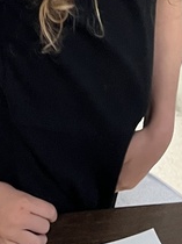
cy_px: -36
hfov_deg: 11.6
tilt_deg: -32.8
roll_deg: -9.3
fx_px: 892
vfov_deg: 15.1
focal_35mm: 127
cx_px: 17
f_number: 1.6
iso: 160
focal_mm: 5.1
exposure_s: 1/60
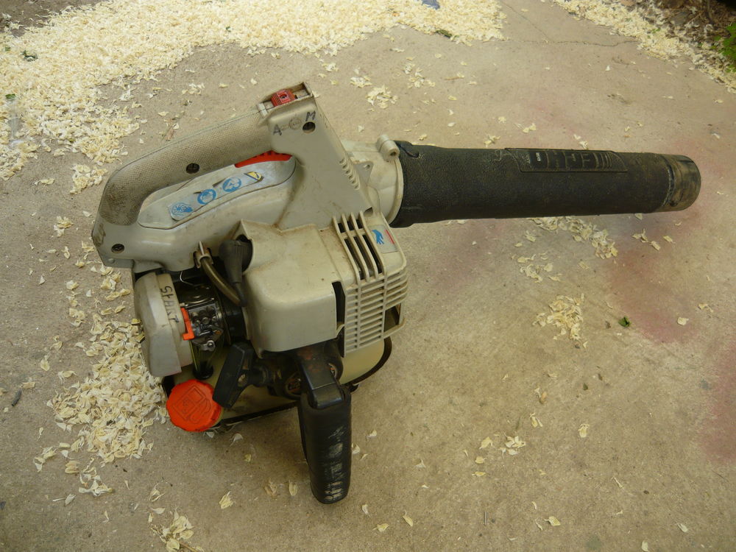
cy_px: 276
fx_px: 702
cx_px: 368
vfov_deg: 42.9
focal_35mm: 33
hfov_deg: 55.4
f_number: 2.8
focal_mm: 5.5
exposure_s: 1/125
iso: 100
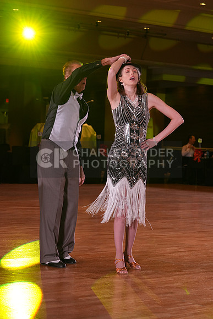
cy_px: 160
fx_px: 798
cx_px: 106
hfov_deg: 15.2
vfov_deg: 22.6
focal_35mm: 90
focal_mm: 90
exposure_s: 1/200
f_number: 5
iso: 2000
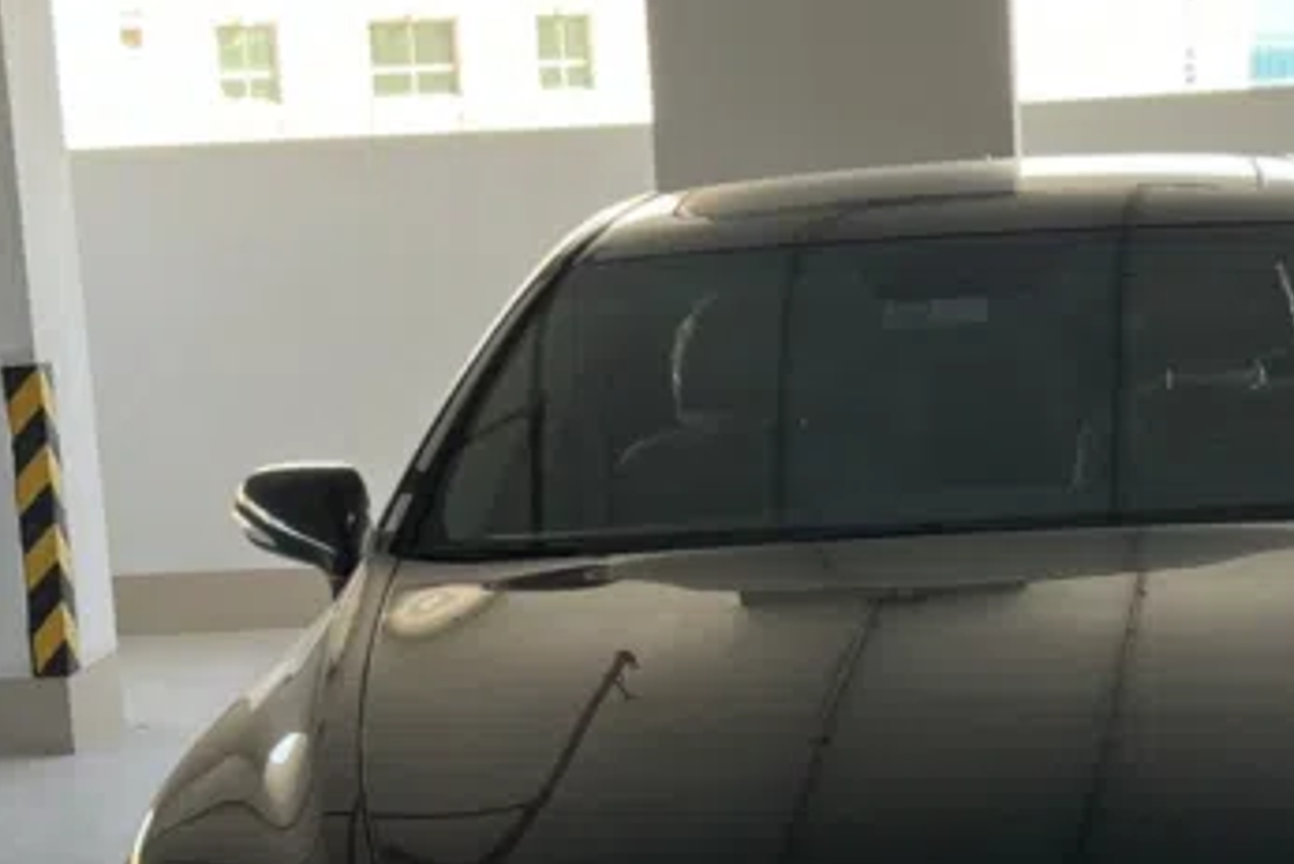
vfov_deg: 26.8
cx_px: 927
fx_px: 1798
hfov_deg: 38.8
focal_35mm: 50
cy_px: 583
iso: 40
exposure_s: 1/189
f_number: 1.5
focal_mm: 5.7
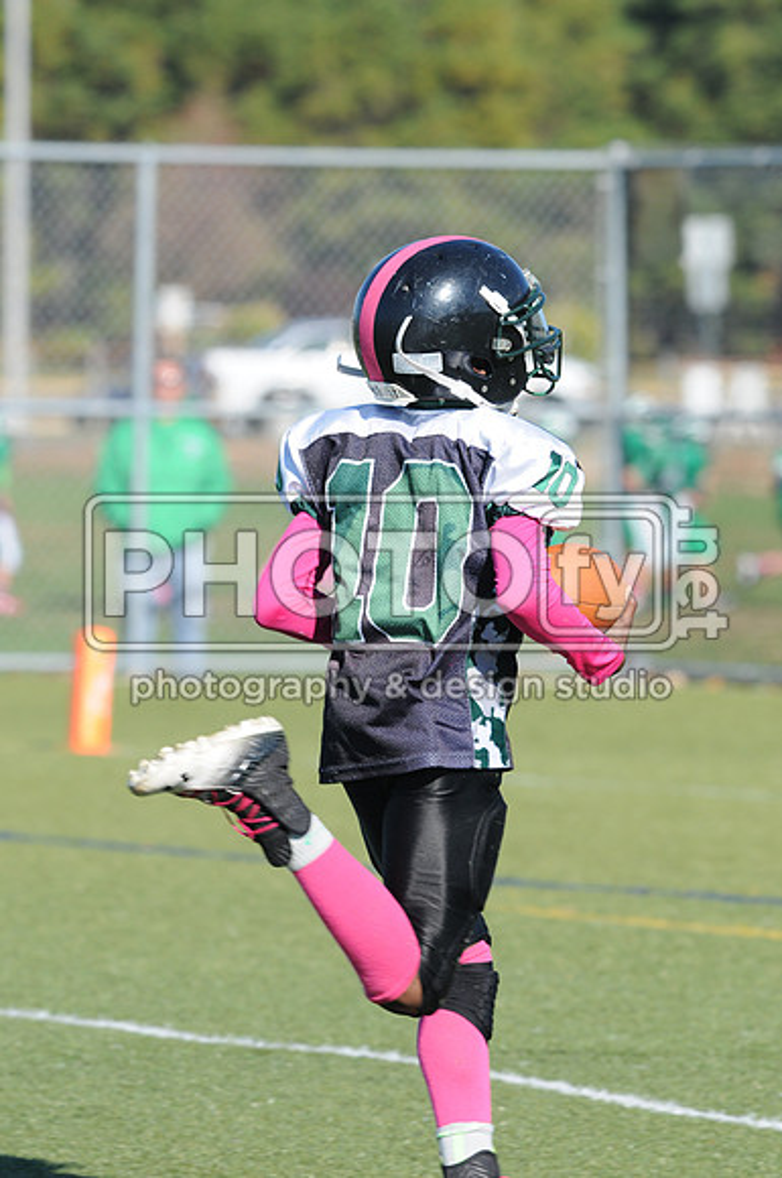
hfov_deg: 3.0
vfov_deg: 4.6
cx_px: 391
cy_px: 589
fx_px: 14705
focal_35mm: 450
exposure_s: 1/500
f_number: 7.1
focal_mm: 300
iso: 200
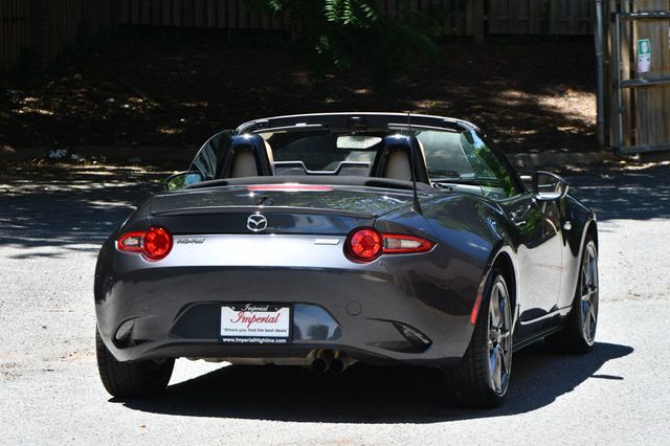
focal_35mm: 147
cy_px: 223
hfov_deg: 14.0
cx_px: 335
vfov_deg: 9.3
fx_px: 2734
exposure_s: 1/250
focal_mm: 98
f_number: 8
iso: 200
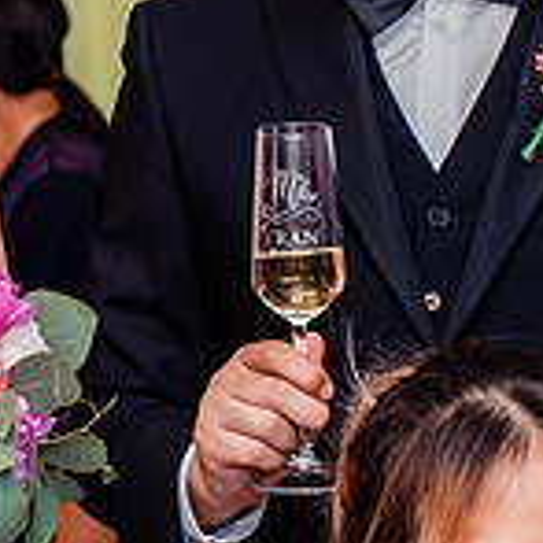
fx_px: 3620
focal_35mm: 204
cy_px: 227
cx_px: -240
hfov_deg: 8.4
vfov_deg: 8.6
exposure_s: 1/160
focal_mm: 61
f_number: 4.5
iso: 1600
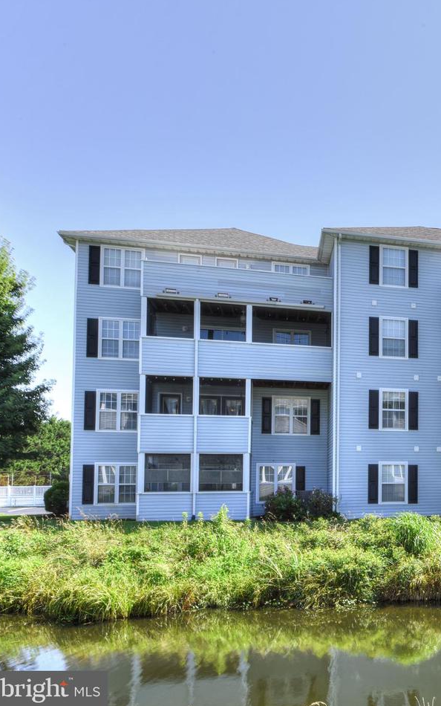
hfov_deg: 31.4
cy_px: 352
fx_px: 654
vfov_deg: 56.7
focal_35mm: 34
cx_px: 526
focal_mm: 22
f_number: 22
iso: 100
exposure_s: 1/20
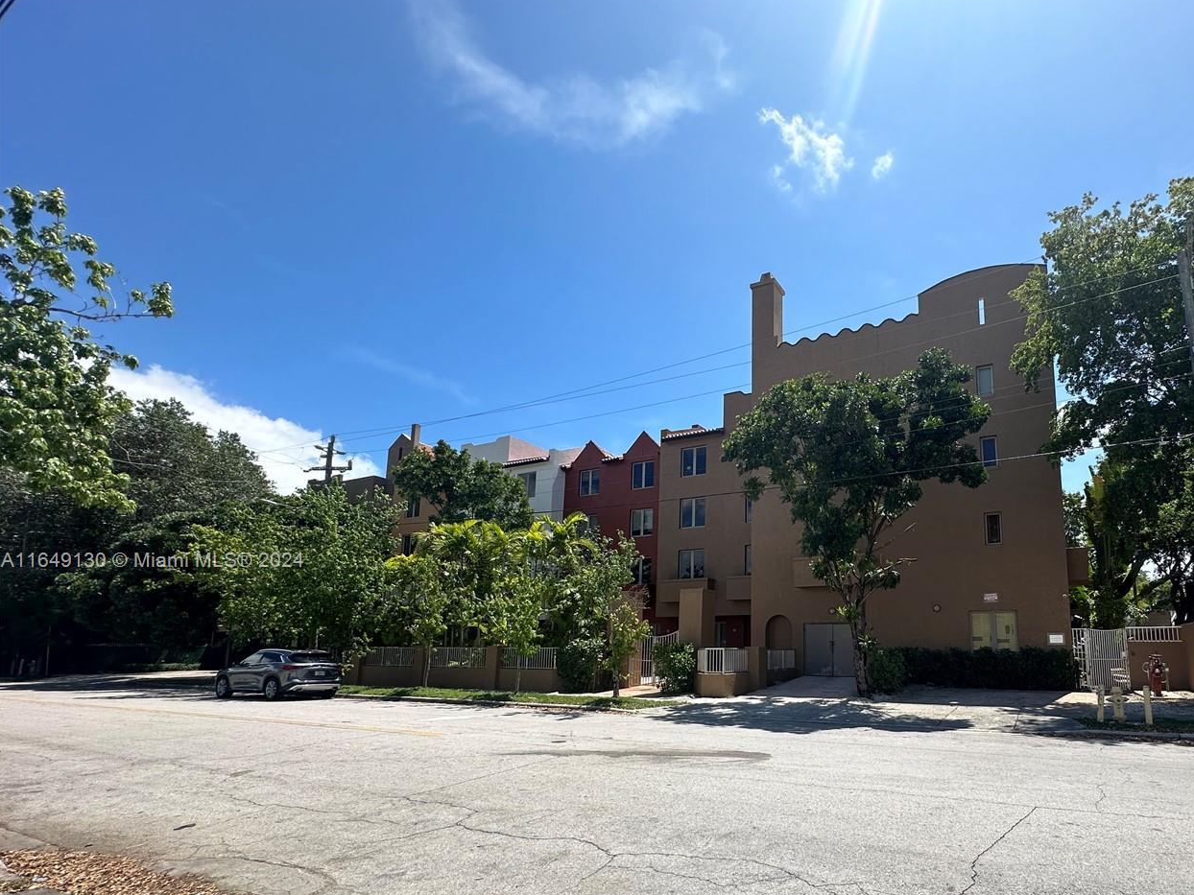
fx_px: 621
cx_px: 765
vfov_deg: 70.4
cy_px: 562
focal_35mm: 18
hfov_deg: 85.6
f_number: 2.2
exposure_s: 1/1511
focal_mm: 2.22
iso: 40
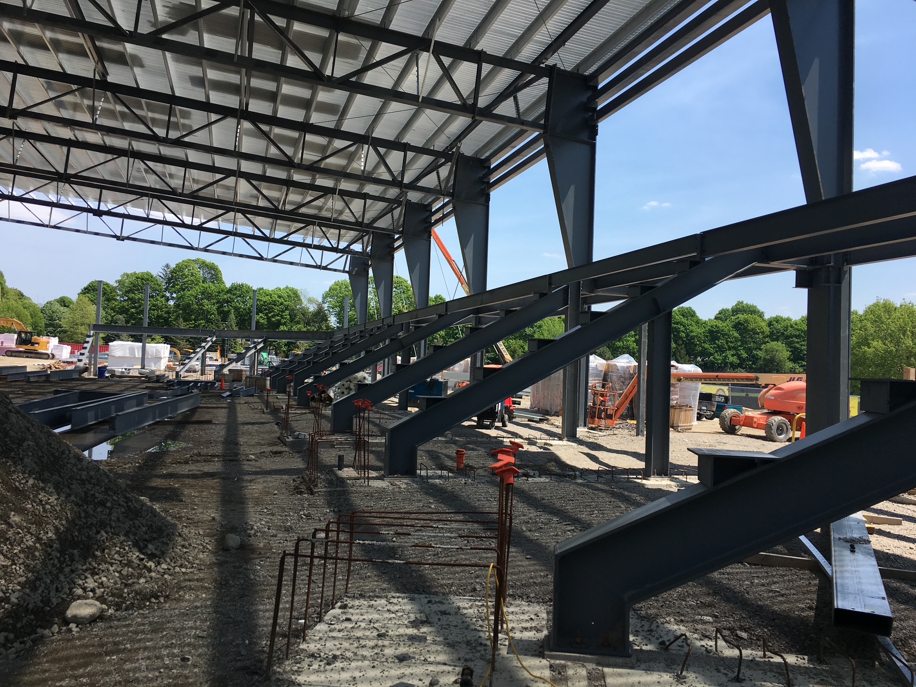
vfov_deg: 48.2
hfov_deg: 61.7
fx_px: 767
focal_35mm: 29
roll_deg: -2.2
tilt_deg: +3.2
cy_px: 344
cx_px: 458
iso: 25
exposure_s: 1/1131
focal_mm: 4.15
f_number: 2.2
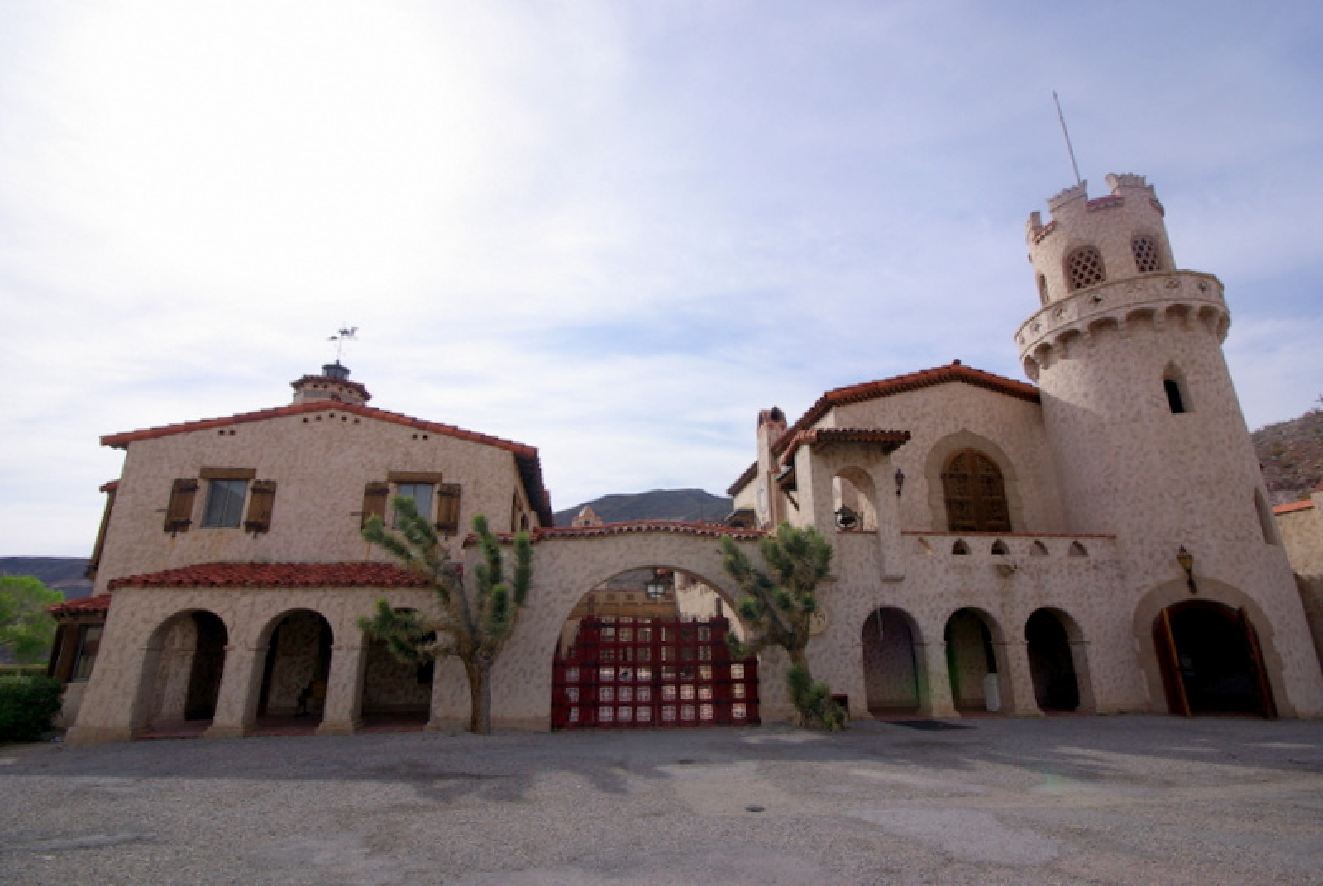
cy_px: 443
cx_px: 662
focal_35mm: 15
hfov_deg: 100.3
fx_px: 552
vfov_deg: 77.5
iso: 100
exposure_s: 1/350
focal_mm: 10
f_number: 9.5
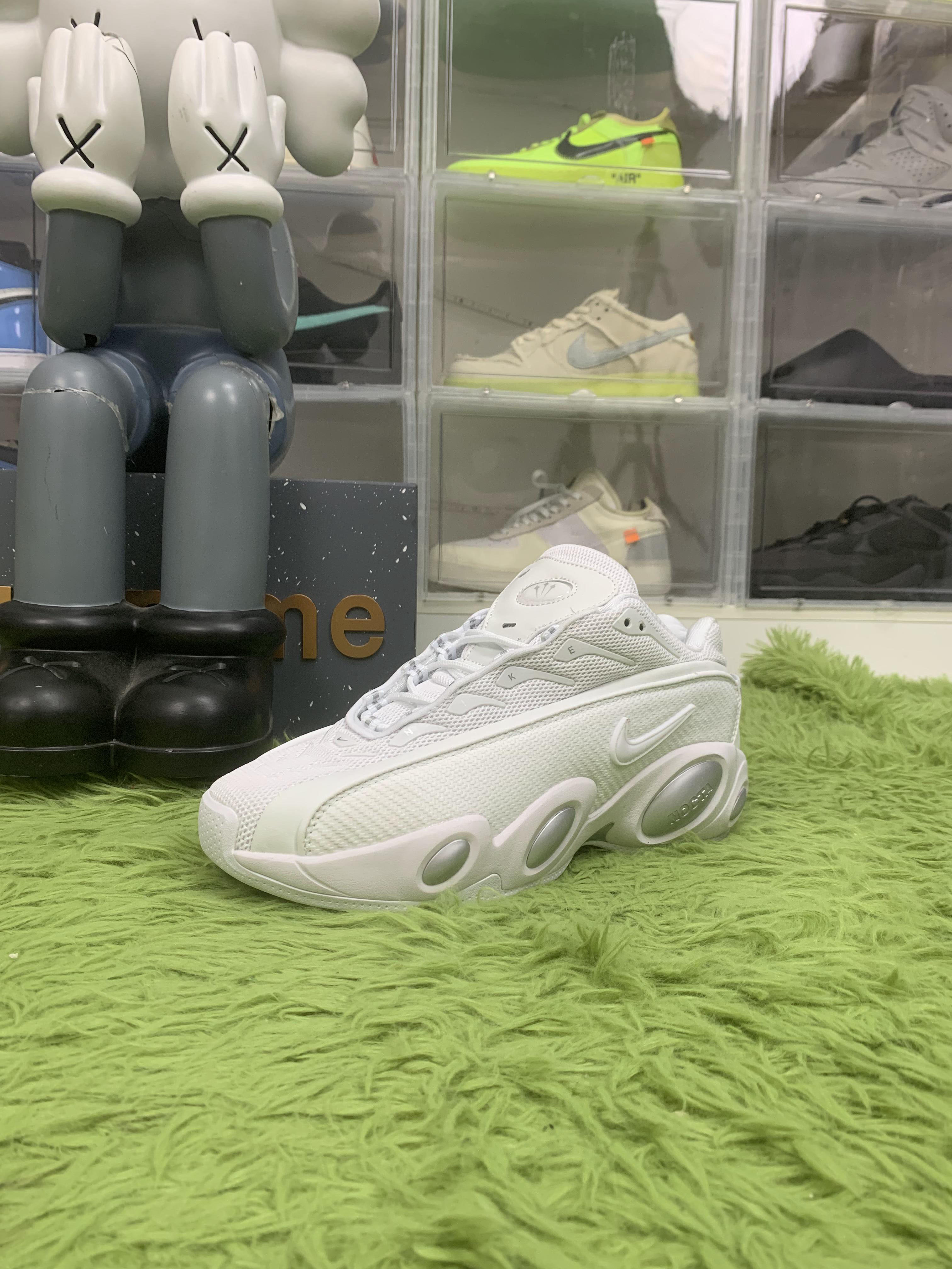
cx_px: 476
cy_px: 634
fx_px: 953
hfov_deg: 53.1
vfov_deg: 67.3
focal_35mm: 26
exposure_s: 1/75
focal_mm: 4.25
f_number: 1.8
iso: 100
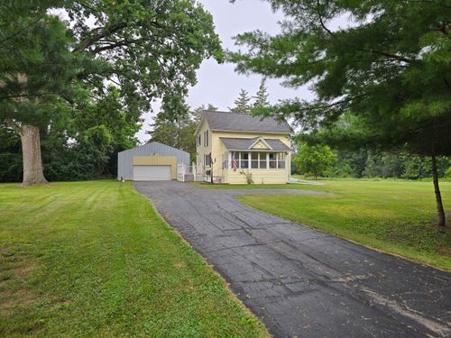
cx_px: 226
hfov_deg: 73.9
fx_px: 300
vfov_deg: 58.9
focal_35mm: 23
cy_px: 169
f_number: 1.7
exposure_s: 1/186
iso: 12
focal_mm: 6.3
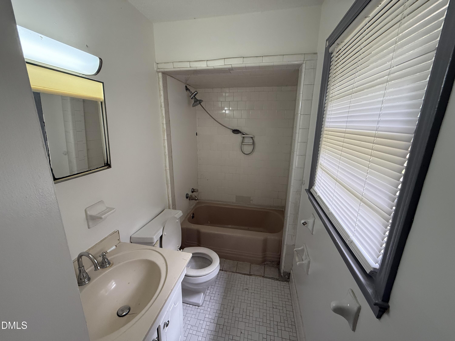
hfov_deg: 102.1
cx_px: 228
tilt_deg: -14.2
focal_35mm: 14
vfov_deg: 85.7
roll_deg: -0.8
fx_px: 184
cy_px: 170
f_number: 2.2
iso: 320
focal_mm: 2.22
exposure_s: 1/120
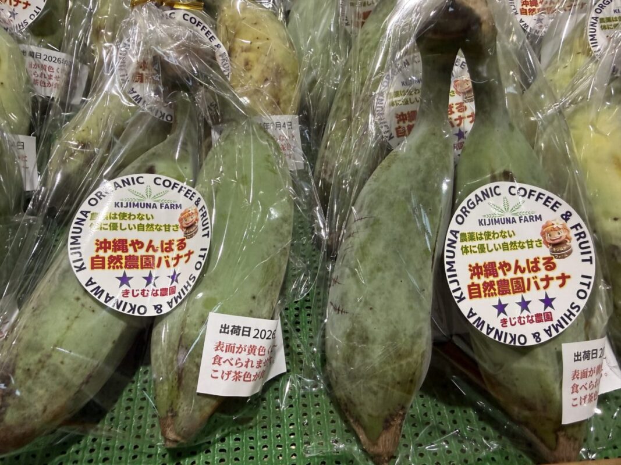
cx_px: 310
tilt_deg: -52.9
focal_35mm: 24
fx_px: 431
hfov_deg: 71.6
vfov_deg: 56.8
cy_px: 232
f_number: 2.2
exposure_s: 1/60
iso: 250
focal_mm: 2.22
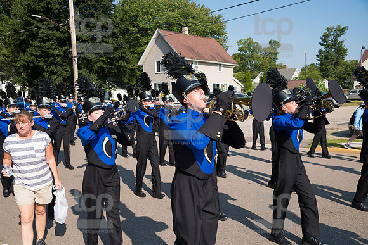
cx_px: 184
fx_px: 327
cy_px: 122
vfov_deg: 41.1
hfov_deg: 58.7
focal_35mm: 32
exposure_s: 1/800
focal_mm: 32
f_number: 6.3
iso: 320
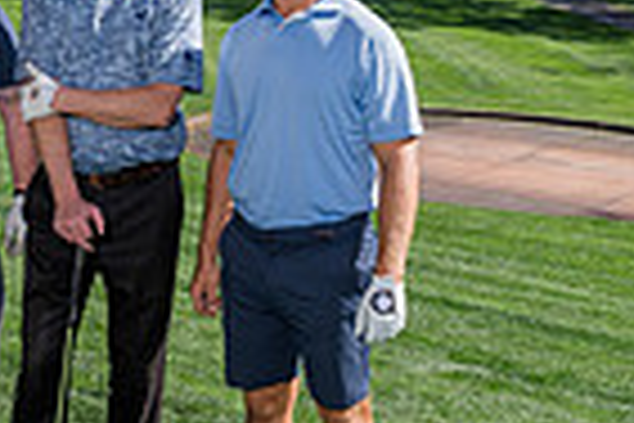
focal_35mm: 99
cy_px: -25
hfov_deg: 20.0
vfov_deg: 13.6
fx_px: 1743
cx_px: 4
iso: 250
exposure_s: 1/1250
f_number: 4.5
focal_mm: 24
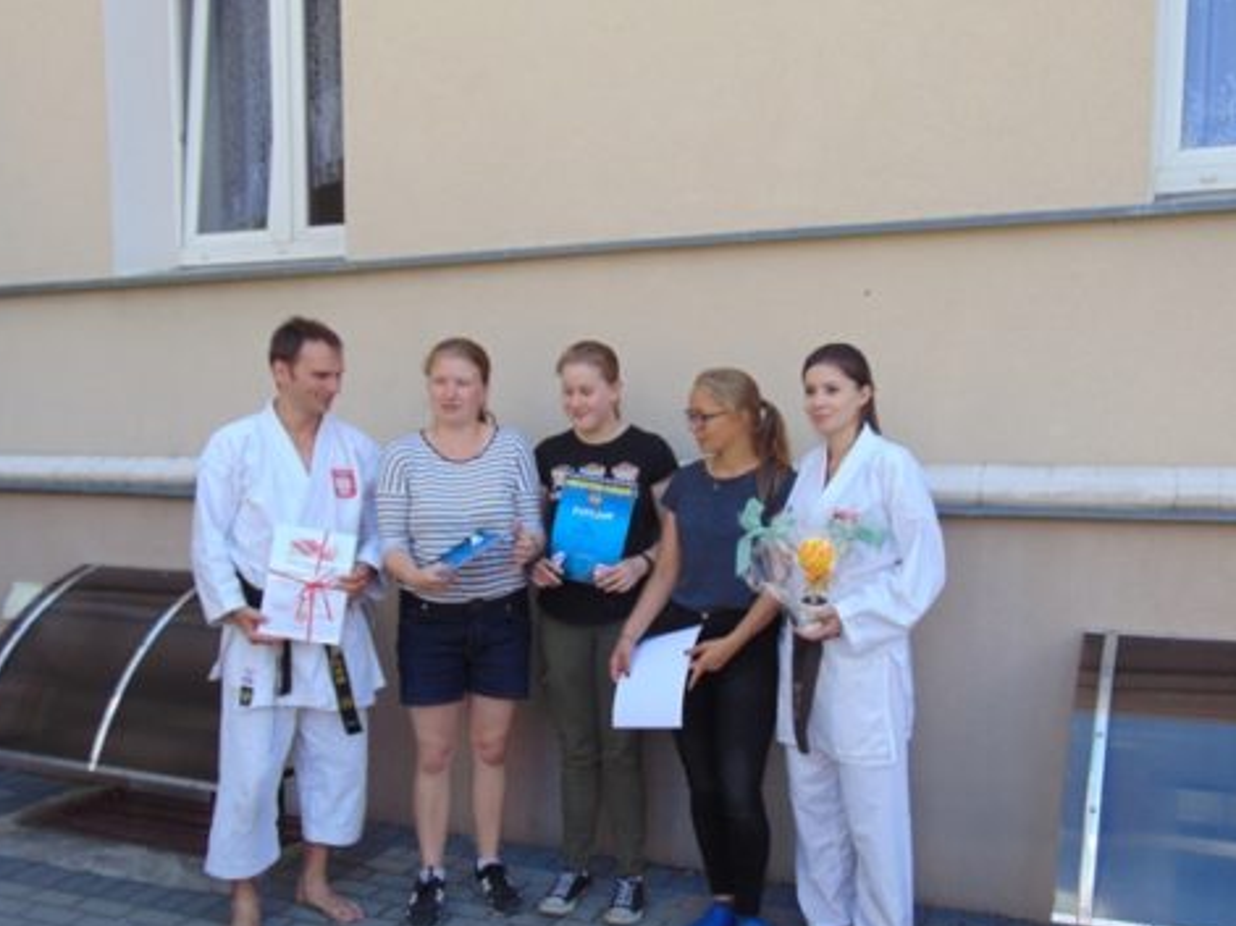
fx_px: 1214
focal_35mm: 34
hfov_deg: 54.0
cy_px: 540
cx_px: 630
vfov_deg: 41.6
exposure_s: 1/200
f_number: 3
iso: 80
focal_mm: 4.5
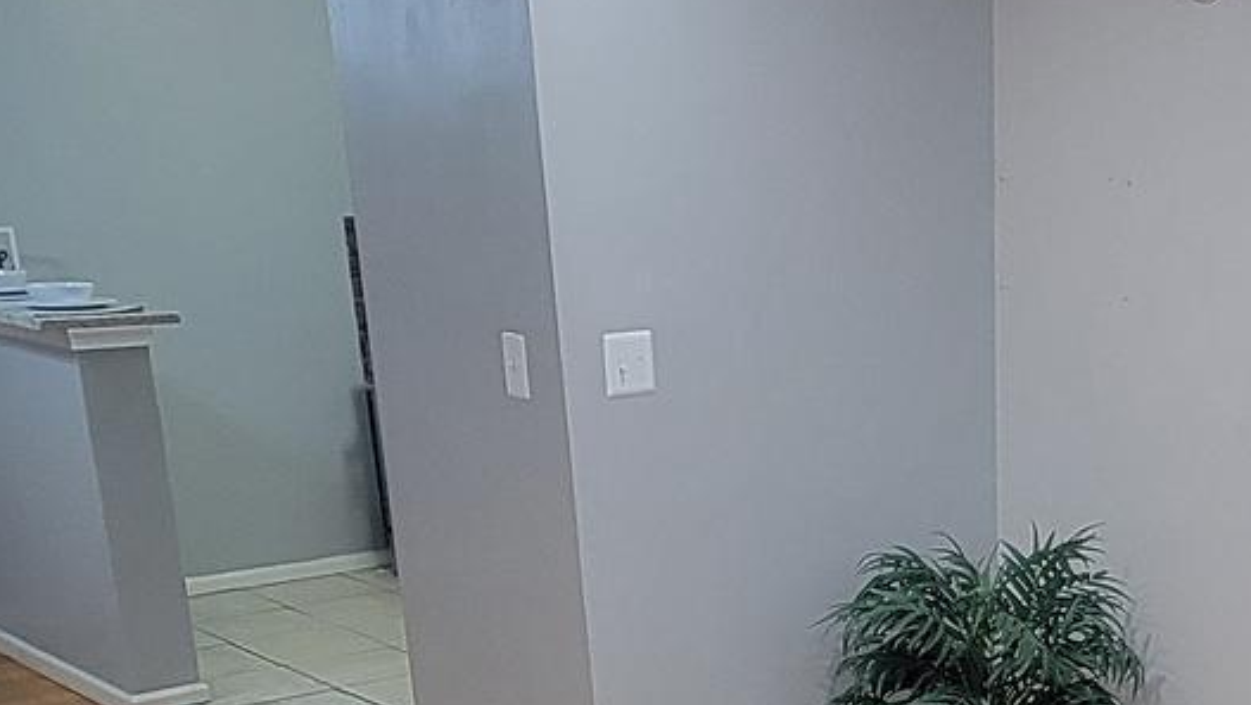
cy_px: 995
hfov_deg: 36.7
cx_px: 976
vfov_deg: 19.6
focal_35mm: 55
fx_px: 1825
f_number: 2.2
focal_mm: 2.2
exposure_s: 1/60
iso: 320
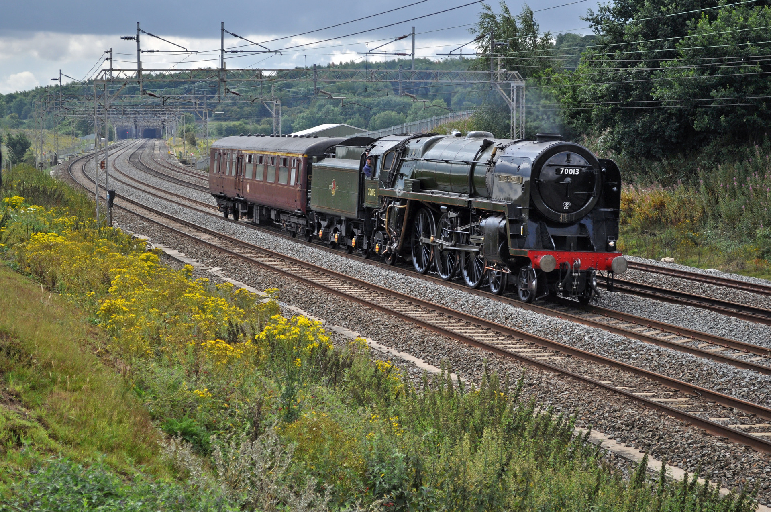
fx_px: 1604
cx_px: 386
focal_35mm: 75
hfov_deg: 27.0
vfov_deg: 18.1
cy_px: 256
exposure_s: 1/800
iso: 220
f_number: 5.6
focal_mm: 50
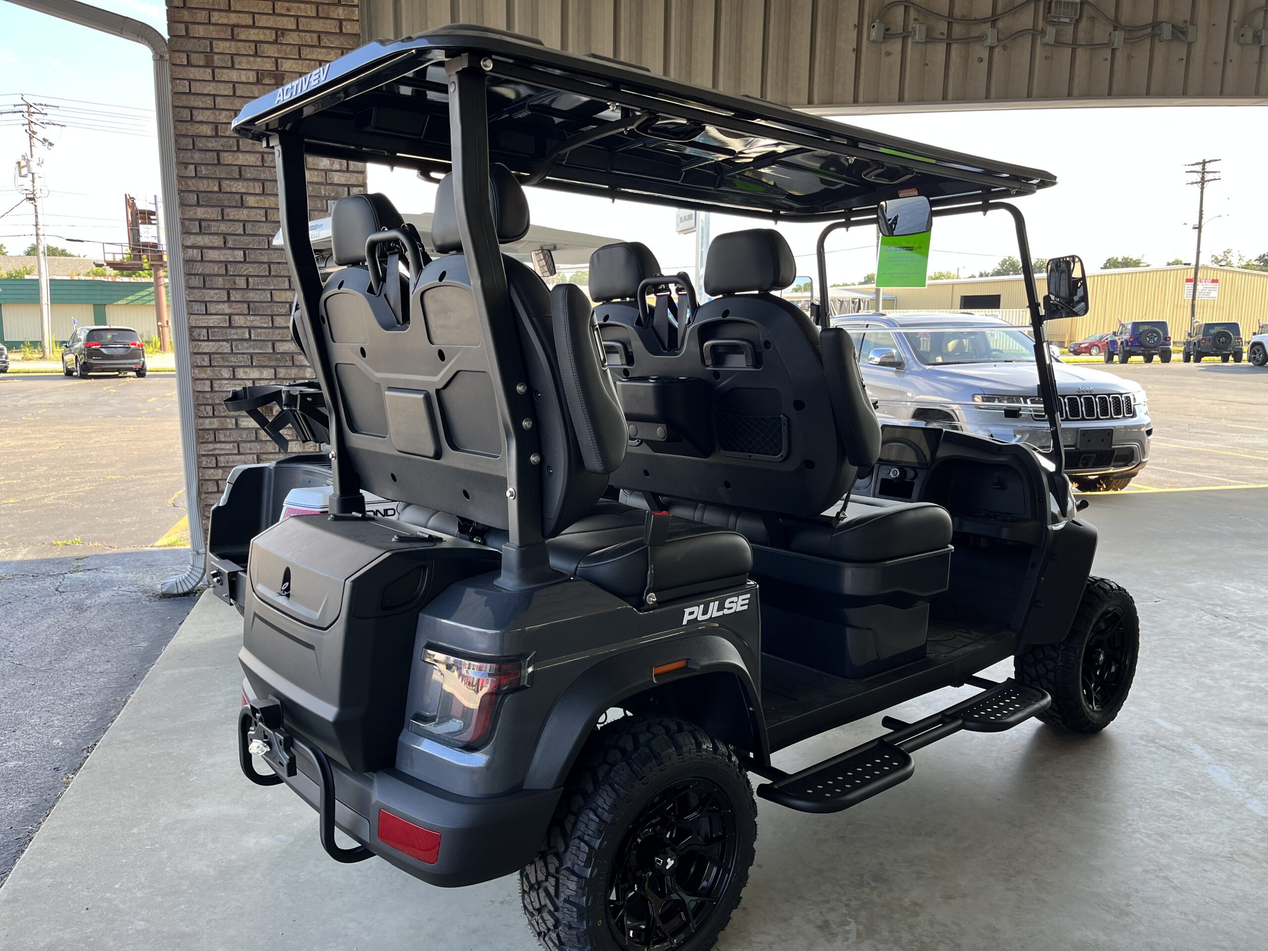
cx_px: 634
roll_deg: +0.1
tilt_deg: -9.0
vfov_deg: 53.1
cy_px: 476
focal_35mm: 26
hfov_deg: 67.3
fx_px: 952
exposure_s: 1/203
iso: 40
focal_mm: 5.1
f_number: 1.6
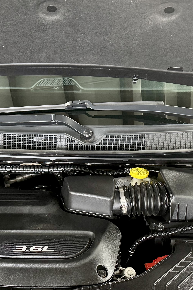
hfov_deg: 28.3
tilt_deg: -32.3
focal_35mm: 47
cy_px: 199
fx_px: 378
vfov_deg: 41.3
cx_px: 52
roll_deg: -0.6
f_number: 1.78
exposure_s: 1/60
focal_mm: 6.76
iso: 800
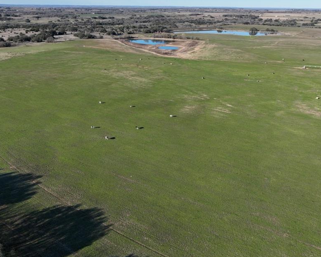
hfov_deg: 57.1
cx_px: 145
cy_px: 118
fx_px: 295
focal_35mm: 31
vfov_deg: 47.1
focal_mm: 12.29
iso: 140
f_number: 2.8
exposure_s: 1/2000
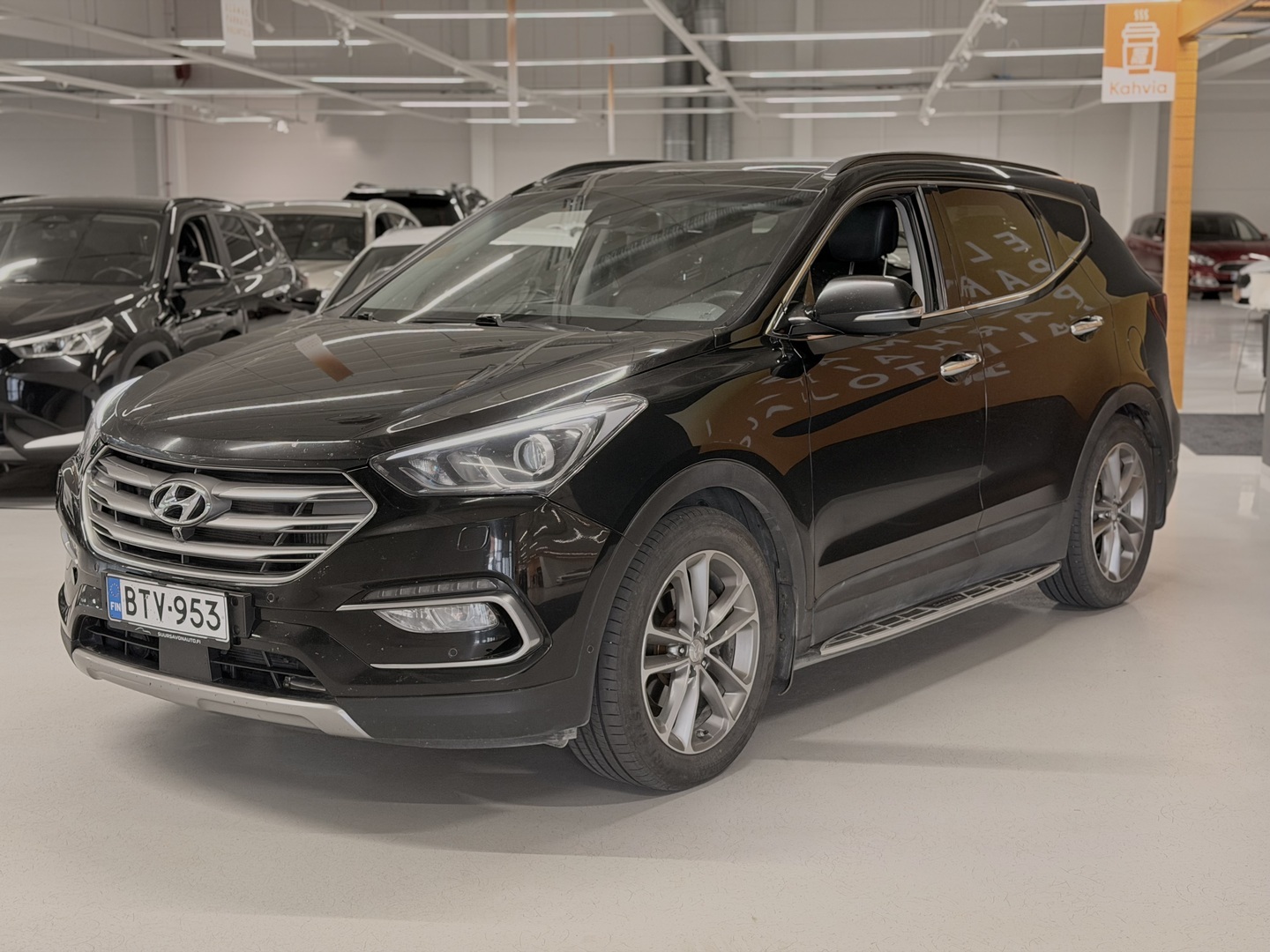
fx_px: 1761
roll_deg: +0.3
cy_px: 476
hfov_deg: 39.7
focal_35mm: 48
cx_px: 635
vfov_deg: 30.3
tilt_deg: -8.5
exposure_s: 1/100
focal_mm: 6.76
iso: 160
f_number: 1.78
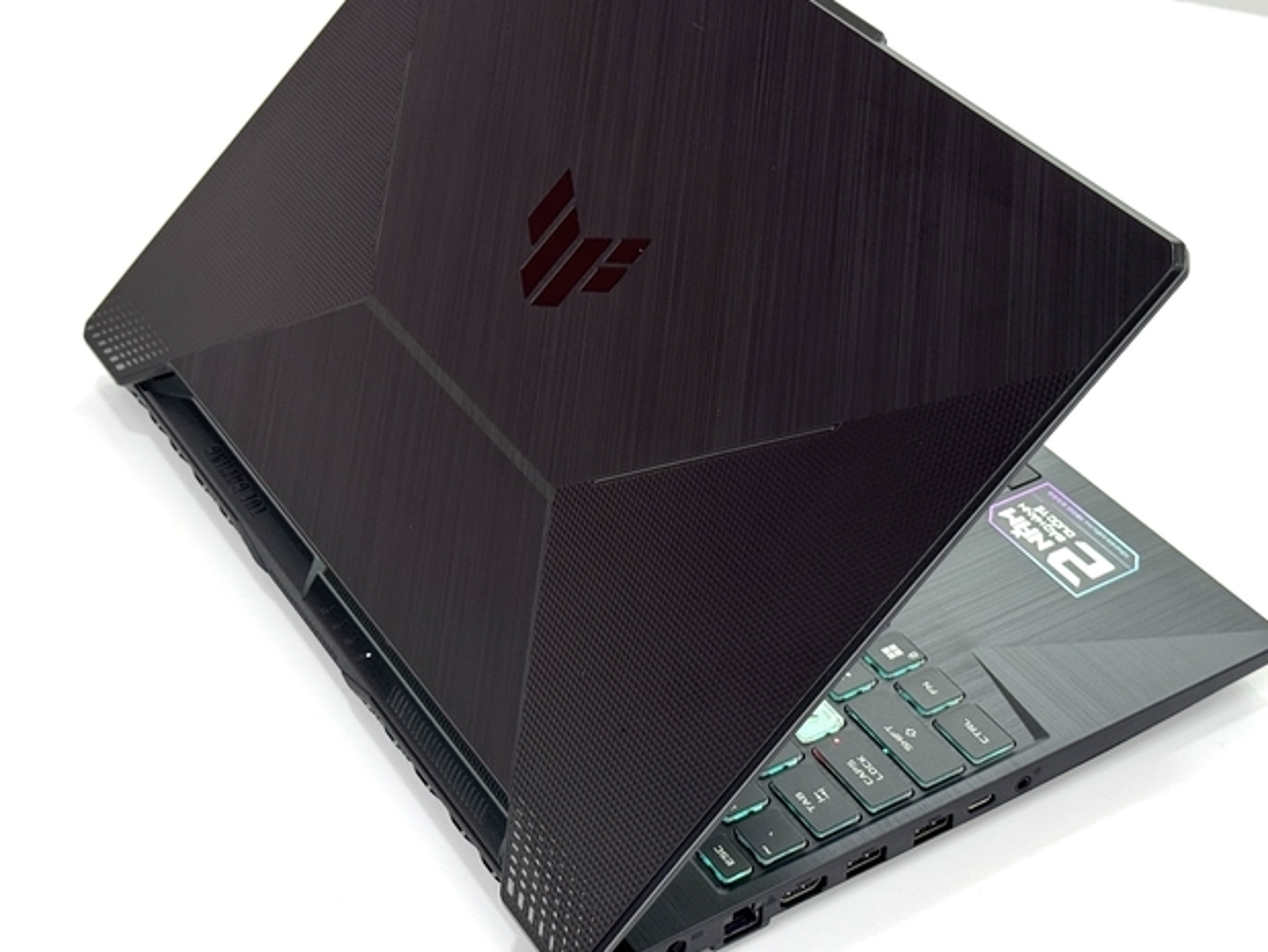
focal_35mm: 62
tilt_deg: -36.1
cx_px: 600
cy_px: 414
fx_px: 2272
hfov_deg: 31.2
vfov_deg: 23.7
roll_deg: +2.0
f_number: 1.78
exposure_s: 1/116
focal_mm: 6.76
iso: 100
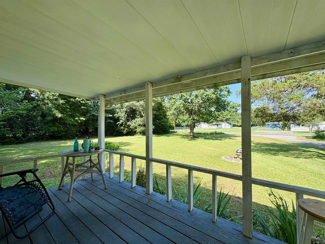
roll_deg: +1.5
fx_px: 131
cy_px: 122
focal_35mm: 14
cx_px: 162
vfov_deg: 85.7
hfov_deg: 102.1
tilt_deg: +2.1
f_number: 2.2
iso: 40
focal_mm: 2.22
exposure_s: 1/587
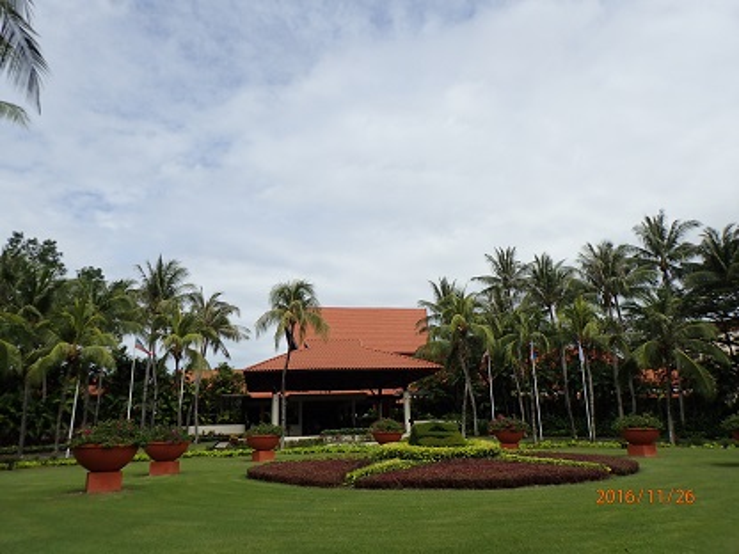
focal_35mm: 25
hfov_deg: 69.4
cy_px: 277
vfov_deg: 54.9
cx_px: 370
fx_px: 534
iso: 100
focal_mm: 4.5
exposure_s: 1/250
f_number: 8
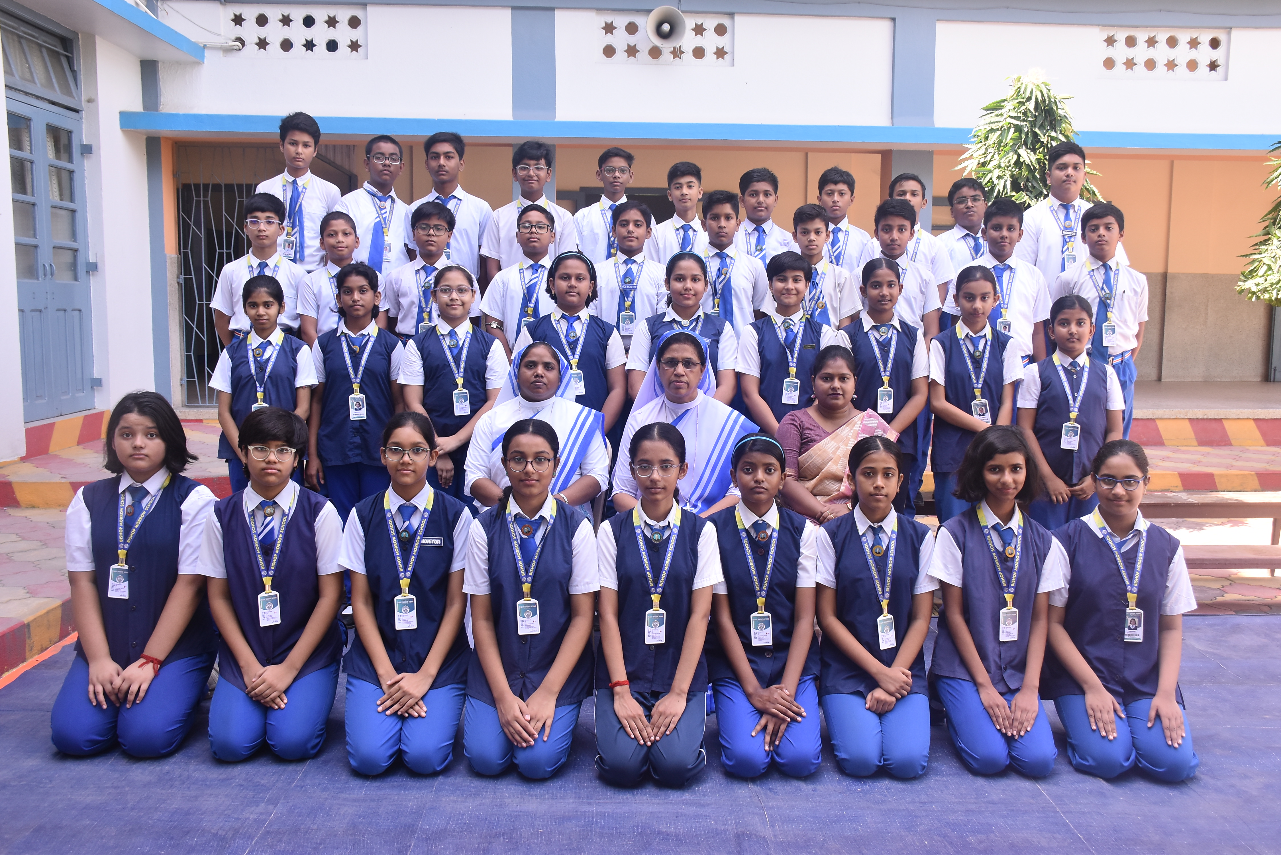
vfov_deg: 40.0
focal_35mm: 33
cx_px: 640
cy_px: 428
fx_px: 1174
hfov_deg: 57.2
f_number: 5
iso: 400
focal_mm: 22
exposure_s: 1/160
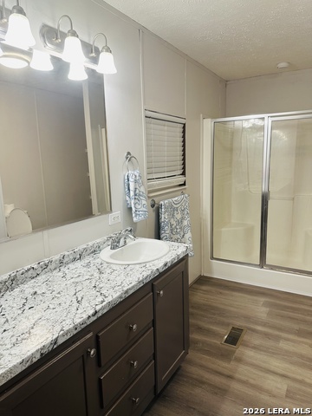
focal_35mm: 24
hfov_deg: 56.8
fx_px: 288
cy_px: 208
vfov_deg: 71.6
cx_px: 156
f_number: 1.78
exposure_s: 1/120
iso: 160
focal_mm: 6.86
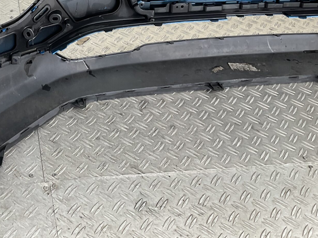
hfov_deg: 31.3
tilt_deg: -32.1
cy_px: 0
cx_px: 59
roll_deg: -5.9
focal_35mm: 60
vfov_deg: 23.4
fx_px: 551
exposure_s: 1/100
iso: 16
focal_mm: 3
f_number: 1.8
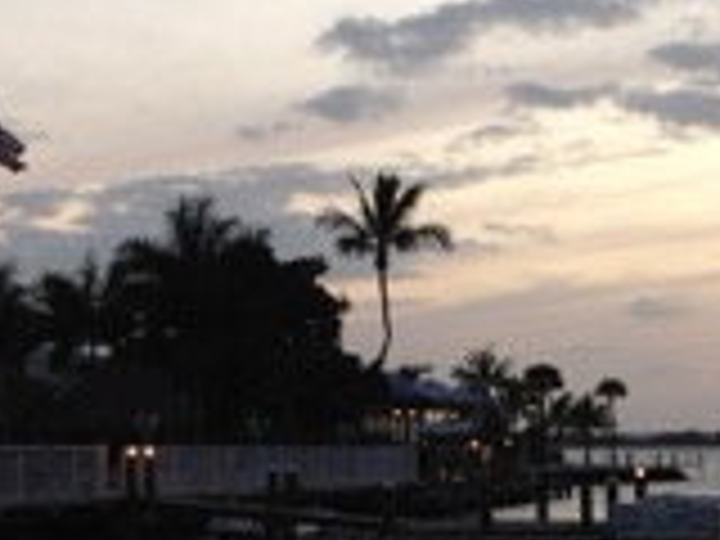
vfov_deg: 13.0
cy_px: 351
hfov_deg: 17.3
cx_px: 360
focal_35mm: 114
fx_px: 2371
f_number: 2.4
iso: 80
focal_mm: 4.28
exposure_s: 1/60
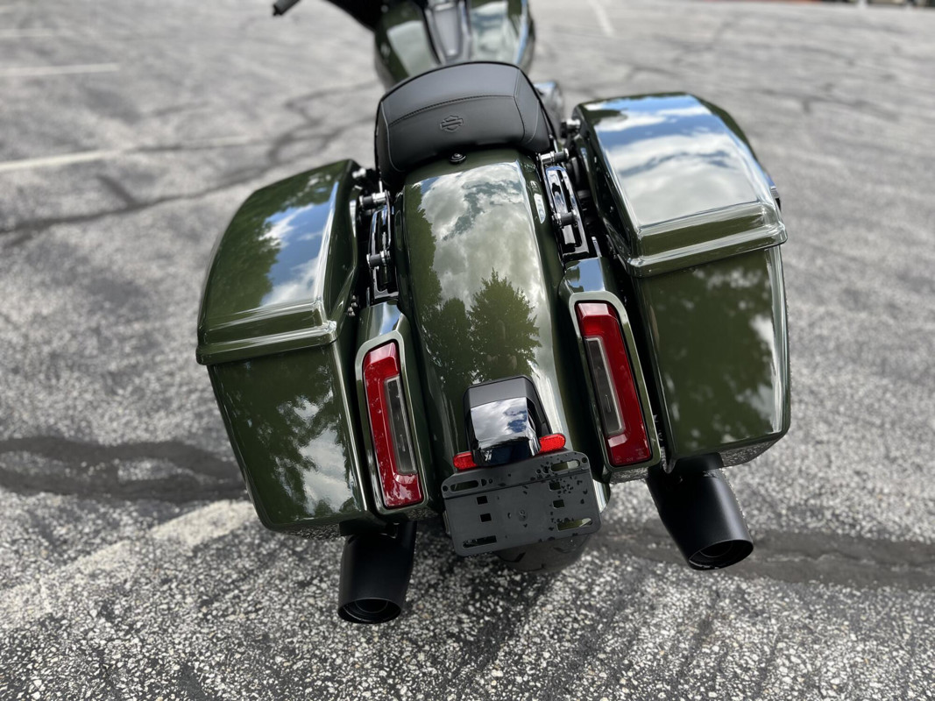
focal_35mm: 26
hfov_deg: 67.3
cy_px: 350
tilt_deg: -28.0
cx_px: 468
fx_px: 702
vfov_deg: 53.1
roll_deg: -5.1
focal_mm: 5.1
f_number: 1.6
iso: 50
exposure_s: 1/484
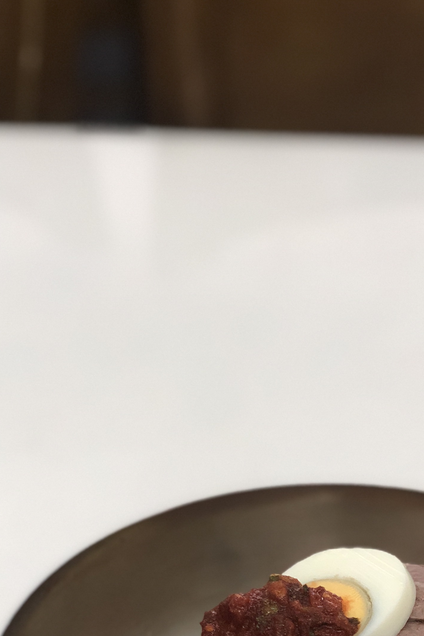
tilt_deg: -35.7
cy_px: 580
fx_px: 1802
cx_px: 403
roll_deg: -2.1
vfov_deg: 19.6
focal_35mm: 102
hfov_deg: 13.3
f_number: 2.4
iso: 80
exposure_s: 1/60
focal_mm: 6
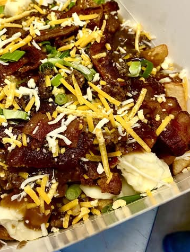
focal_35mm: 40
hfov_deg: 35.4
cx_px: 51
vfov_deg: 46.2
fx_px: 292
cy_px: 88
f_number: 1.8
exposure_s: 1/60
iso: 125
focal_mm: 4.25
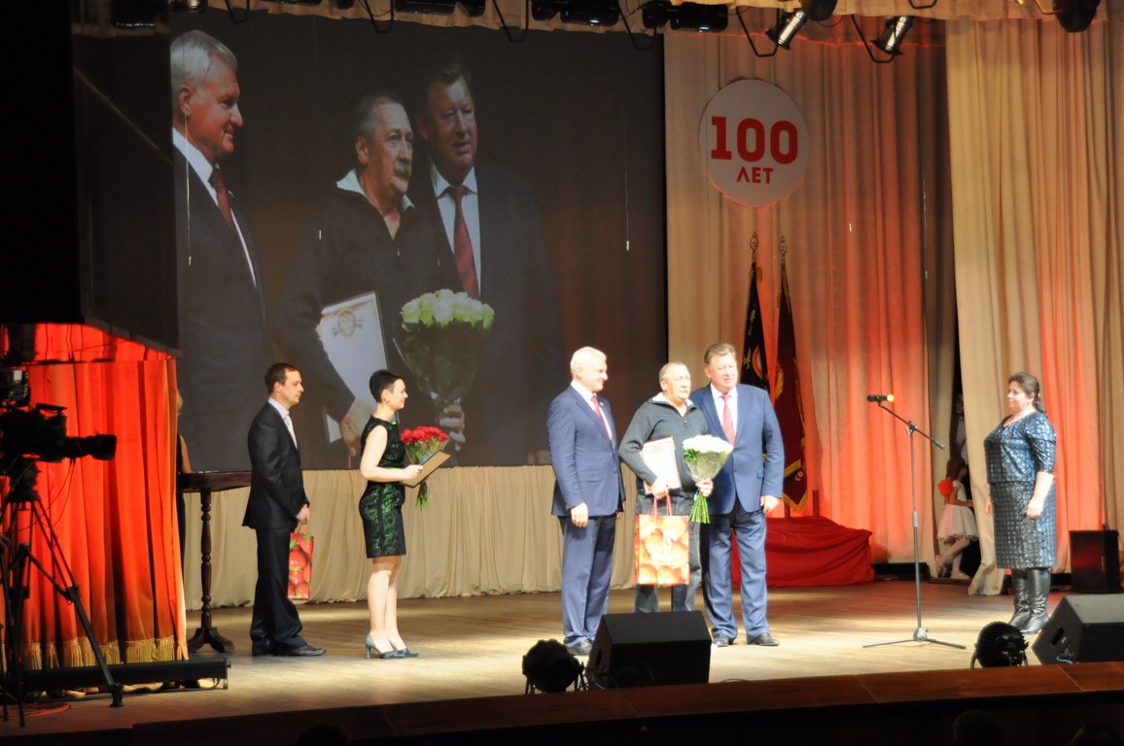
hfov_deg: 30.5
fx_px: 2058
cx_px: 562
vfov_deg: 20.6
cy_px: 373
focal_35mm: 66
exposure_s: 1/80
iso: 1000
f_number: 4.5
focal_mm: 44
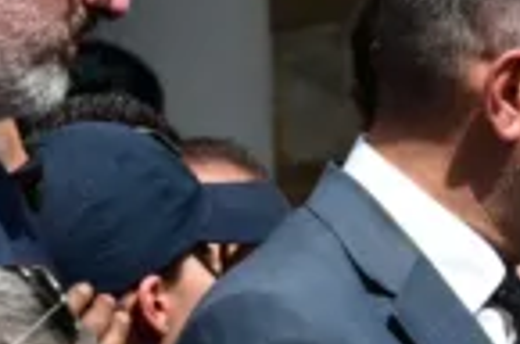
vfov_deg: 1.0
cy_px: 385
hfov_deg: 1.5
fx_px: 20408
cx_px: 1761
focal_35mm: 1416
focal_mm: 200
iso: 800
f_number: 8
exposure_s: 1/2000
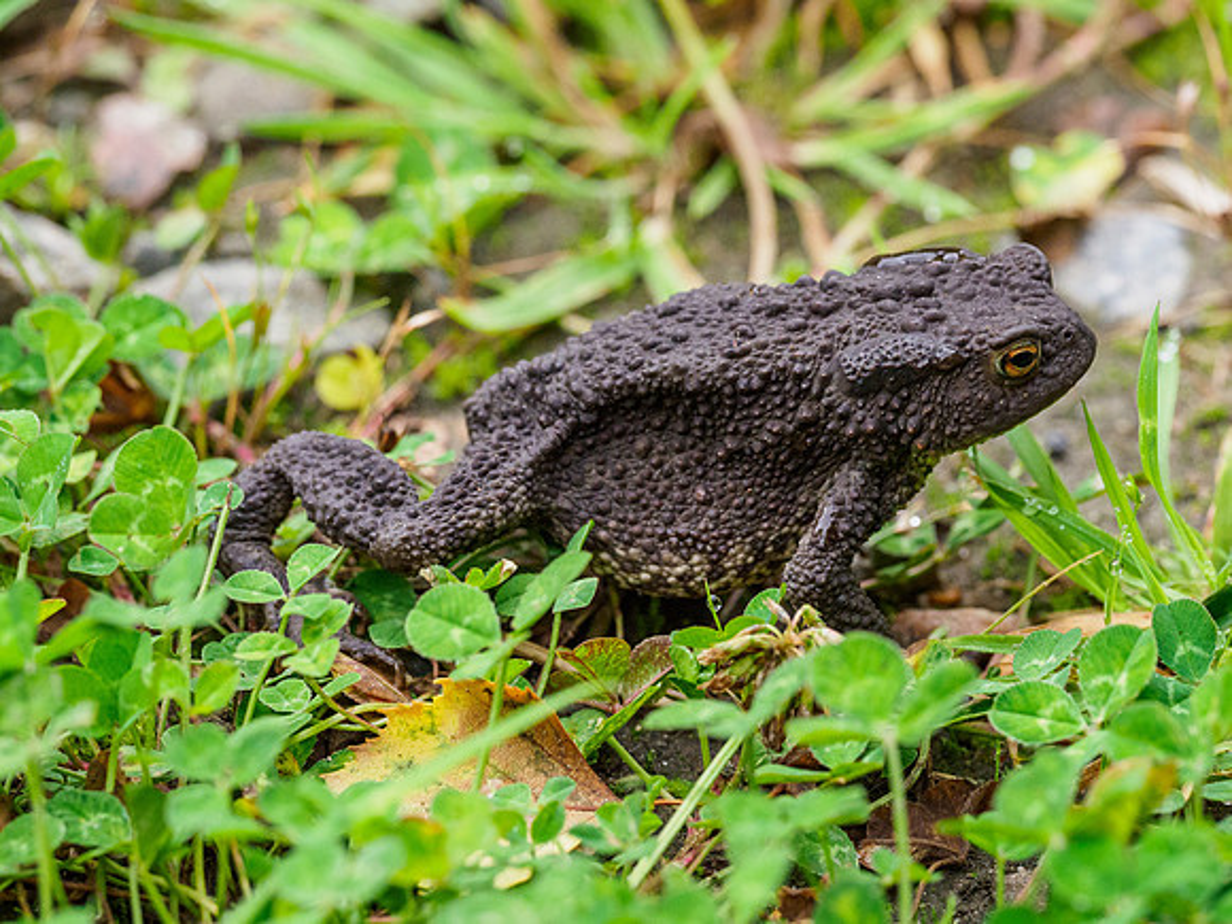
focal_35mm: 601
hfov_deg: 3.3
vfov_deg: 2.5
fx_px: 21390
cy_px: 462
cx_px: 616
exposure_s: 1/640
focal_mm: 300
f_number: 4.5
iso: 2500
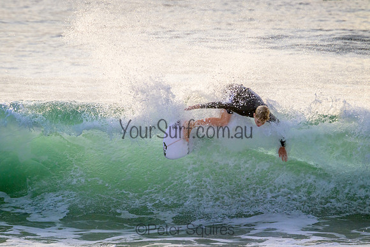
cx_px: 177
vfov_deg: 1.7
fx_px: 8570
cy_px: 118
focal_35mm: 834
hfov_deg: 2.5
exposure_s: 1/2000
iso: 2000
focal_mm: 800
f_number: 11
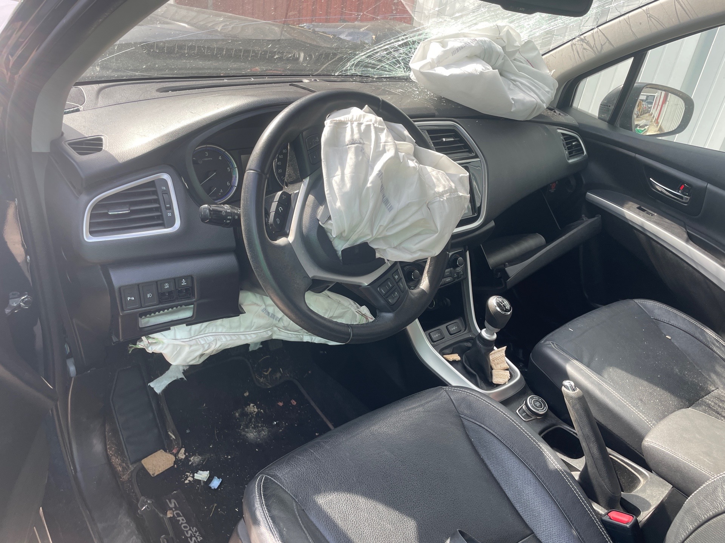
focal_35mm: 26
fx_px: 545
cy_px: 272
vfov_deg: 53.1
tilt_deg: -29.2
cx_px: 362
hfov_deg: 67.3
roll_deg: -8.5
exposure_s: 1/300
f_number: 1.6
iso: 32
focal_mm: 4.2
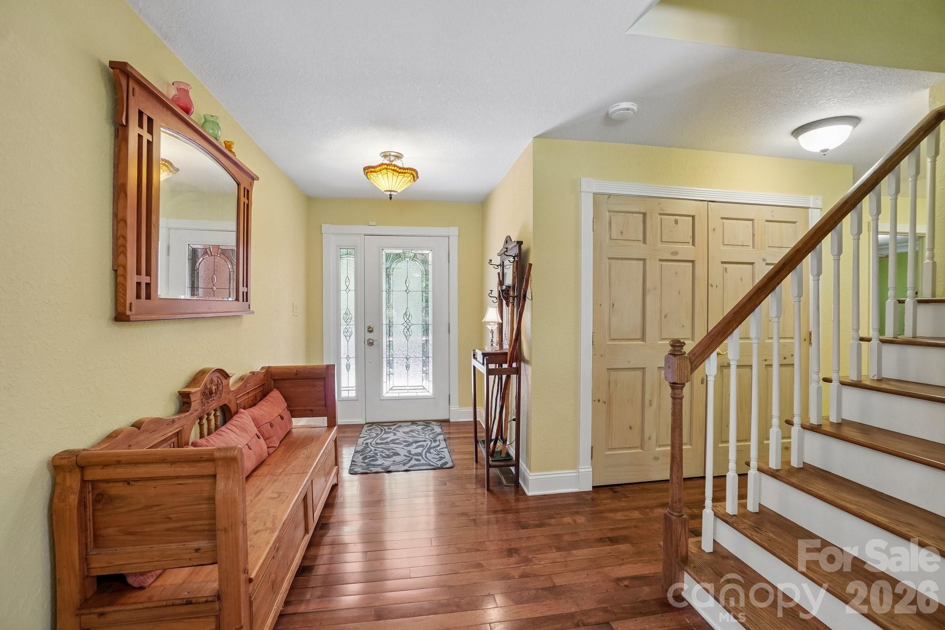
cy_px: 315
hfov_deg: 100.4
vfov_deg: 77.3
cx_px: 472
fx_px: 394
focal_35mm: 15
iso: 400
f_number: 8
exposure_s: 1/15
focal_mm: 10
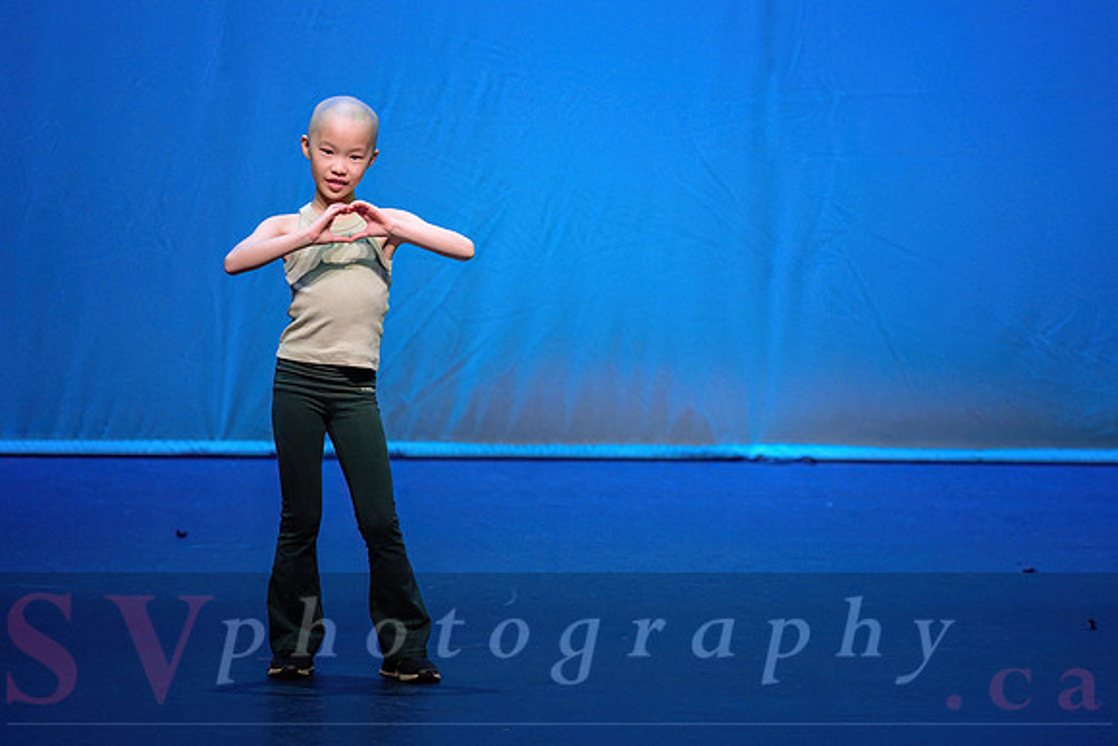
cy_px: 373
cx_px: 760
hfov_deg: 7.6
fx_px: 8446
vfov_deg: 5.1
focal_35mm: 272
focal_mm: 200
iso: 1250
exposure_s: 1/500
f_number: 2.8
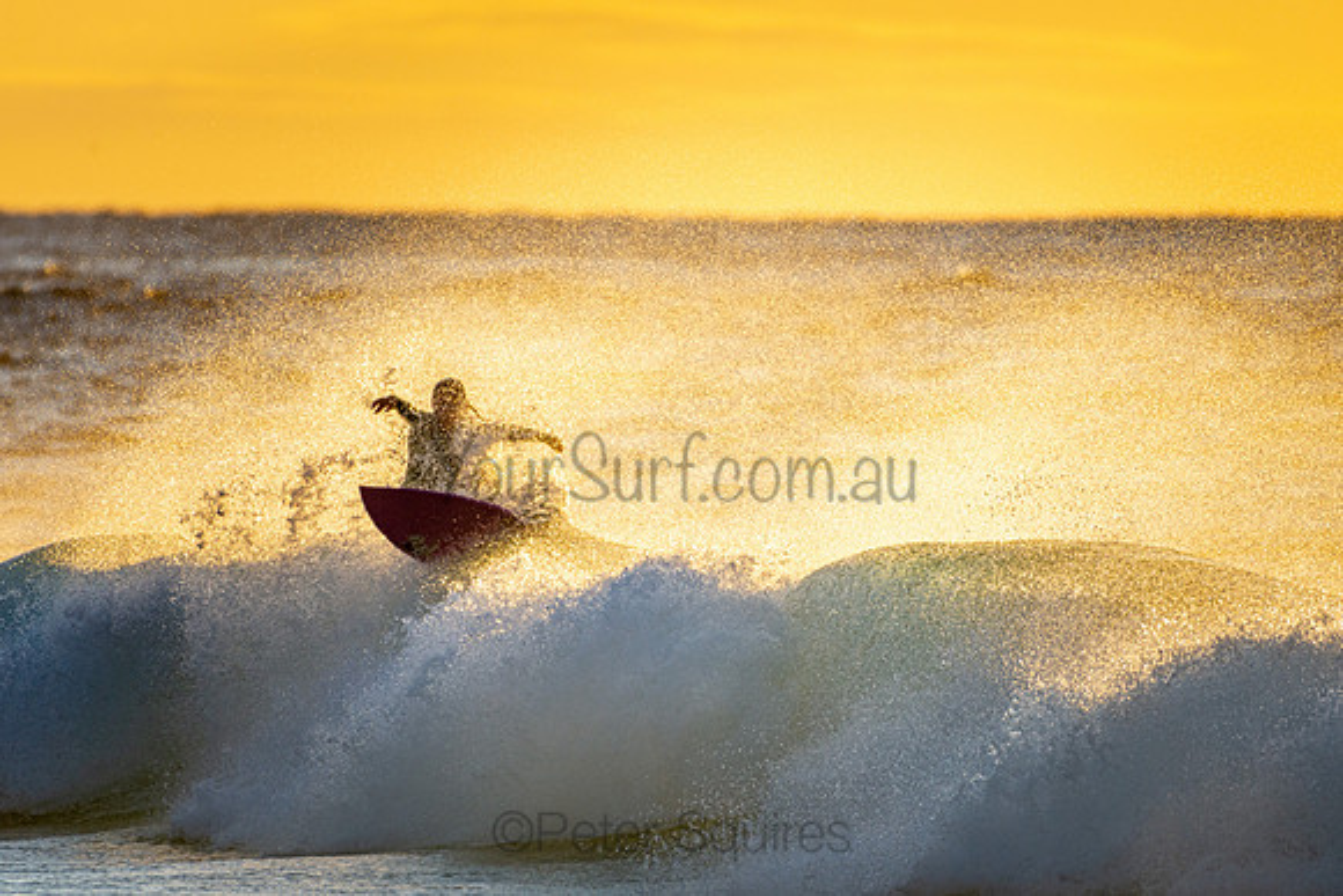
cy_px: 448
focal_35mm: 773
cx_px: 672
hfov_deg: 2.7
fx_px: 28829
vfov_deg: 1.8
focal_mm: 500
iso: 250
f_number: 5.6
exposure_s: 1/1250
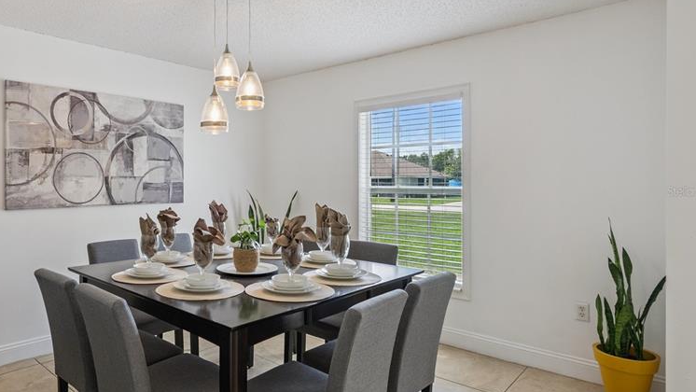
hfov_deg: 76.6
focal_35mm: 23
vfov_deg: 49.5
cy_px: 191
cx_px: 243
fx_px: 425
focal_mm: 16
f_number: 8
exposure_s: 1/125
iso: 1000
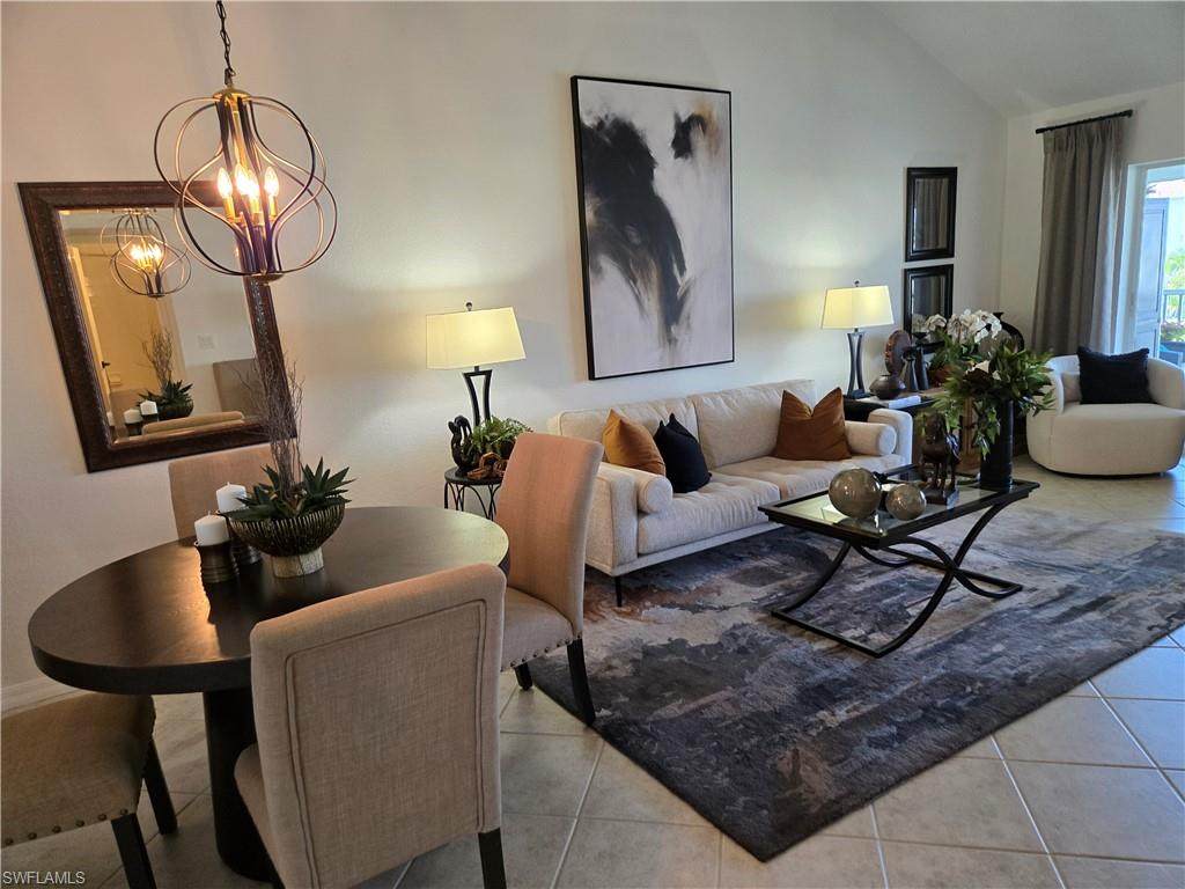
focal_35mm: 23
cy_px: 444
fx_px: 787
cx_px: 592
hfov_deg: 73.9
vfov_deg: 58.9
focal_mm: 5.4
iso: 200
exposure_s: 1/120
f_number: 1.8
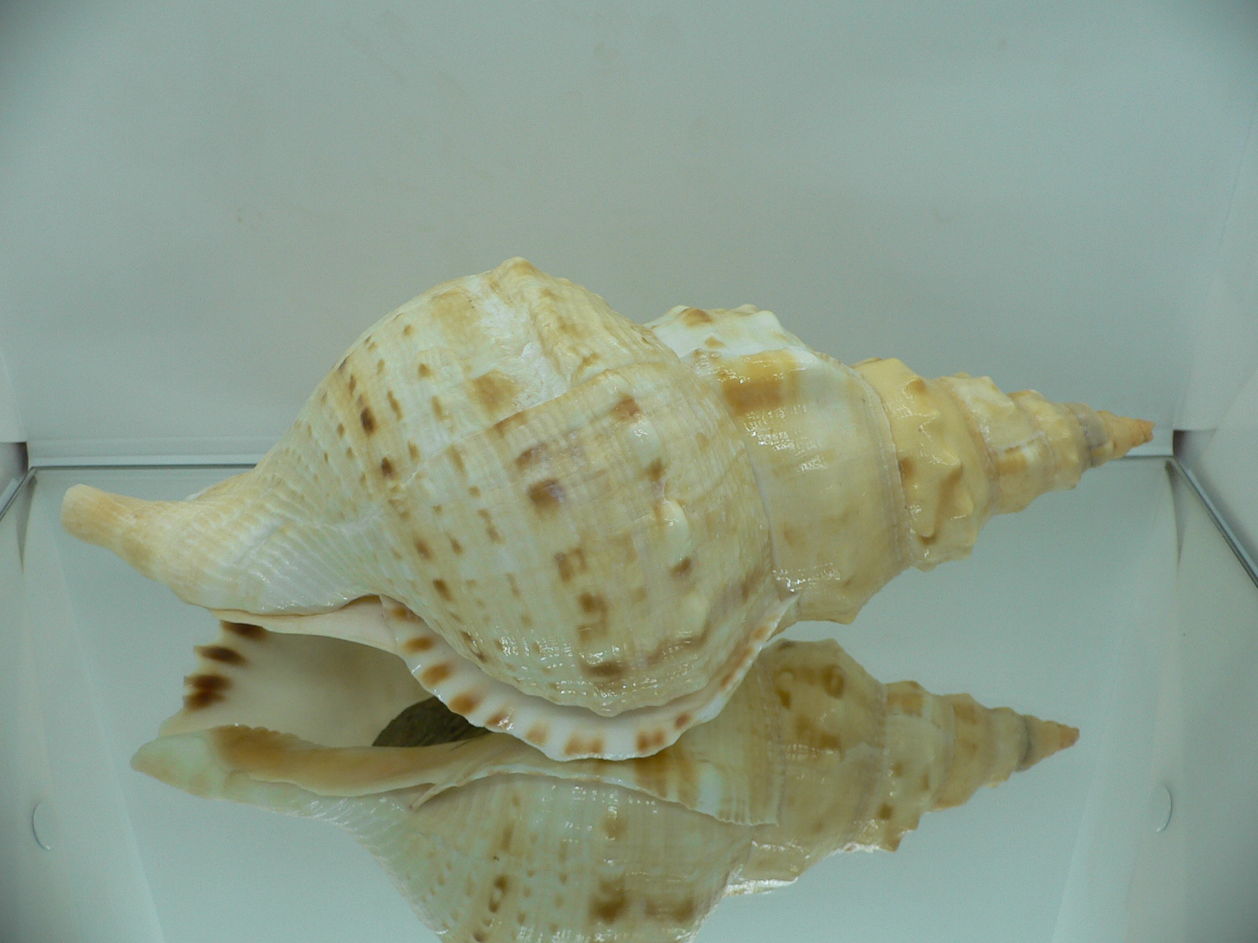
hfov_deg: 52.6
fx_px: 1272
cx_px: 629
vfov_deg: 40.7
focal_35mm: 35
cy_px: 472
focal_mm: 4.6
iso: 80
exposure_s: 1/60
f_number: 2.8
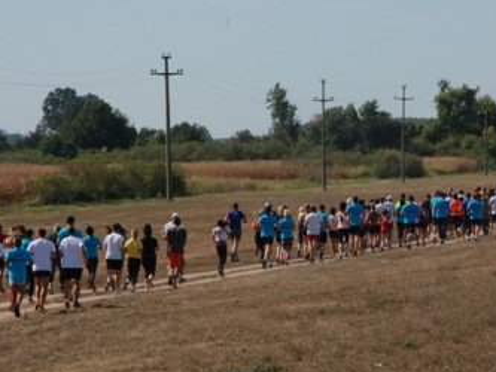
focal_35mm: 292
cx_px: 298
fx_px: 4184
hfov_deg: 6.8
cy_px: 222
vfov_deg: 5.1
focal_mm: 105
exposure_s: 1/200
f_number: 25
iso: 500
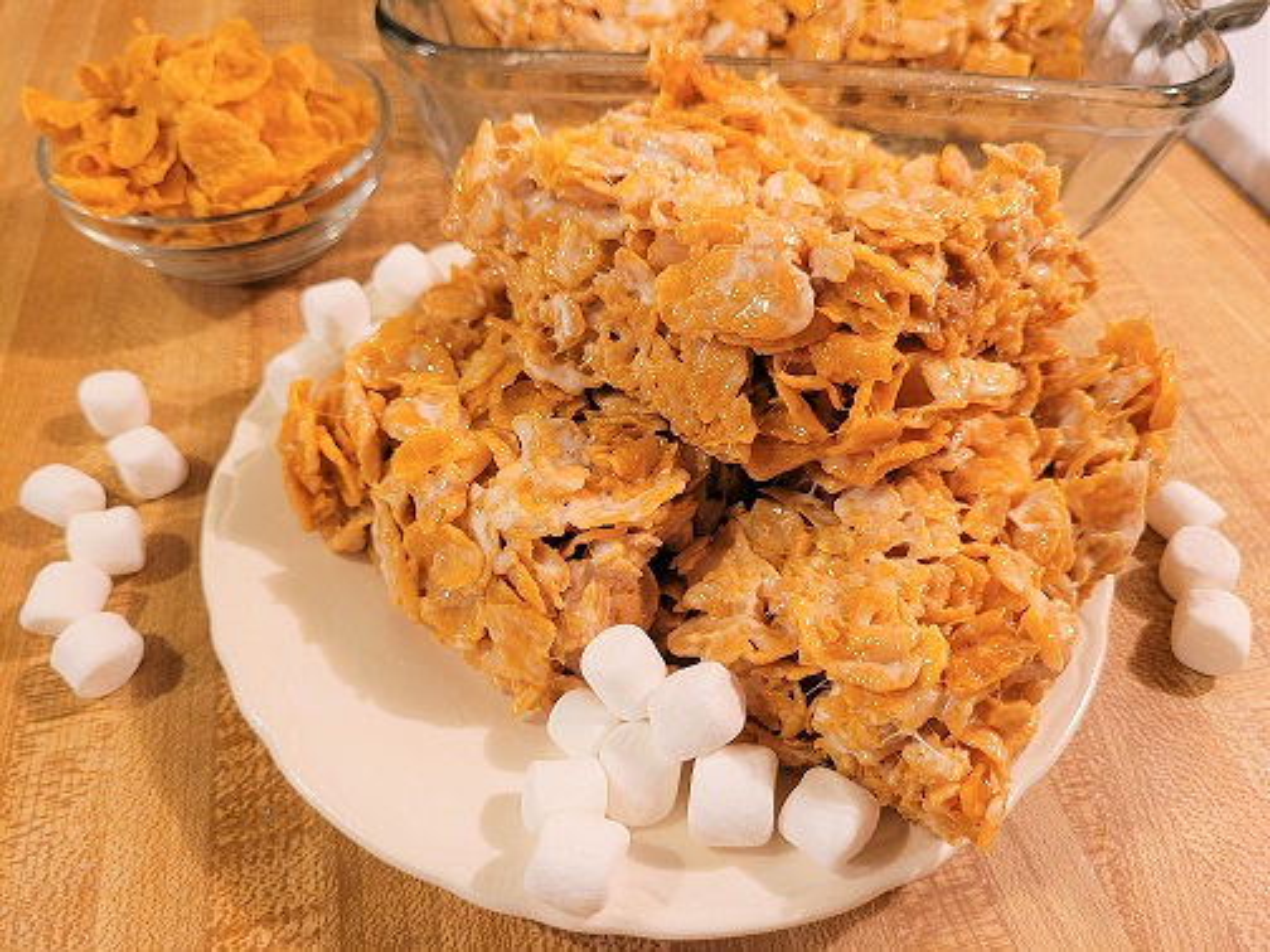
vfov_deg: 53.1
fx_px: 954
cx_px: 635
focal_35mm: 26
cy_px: 476
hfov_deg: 67.3
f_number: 1.8
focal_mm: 5.4
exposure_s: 1/40
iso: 250
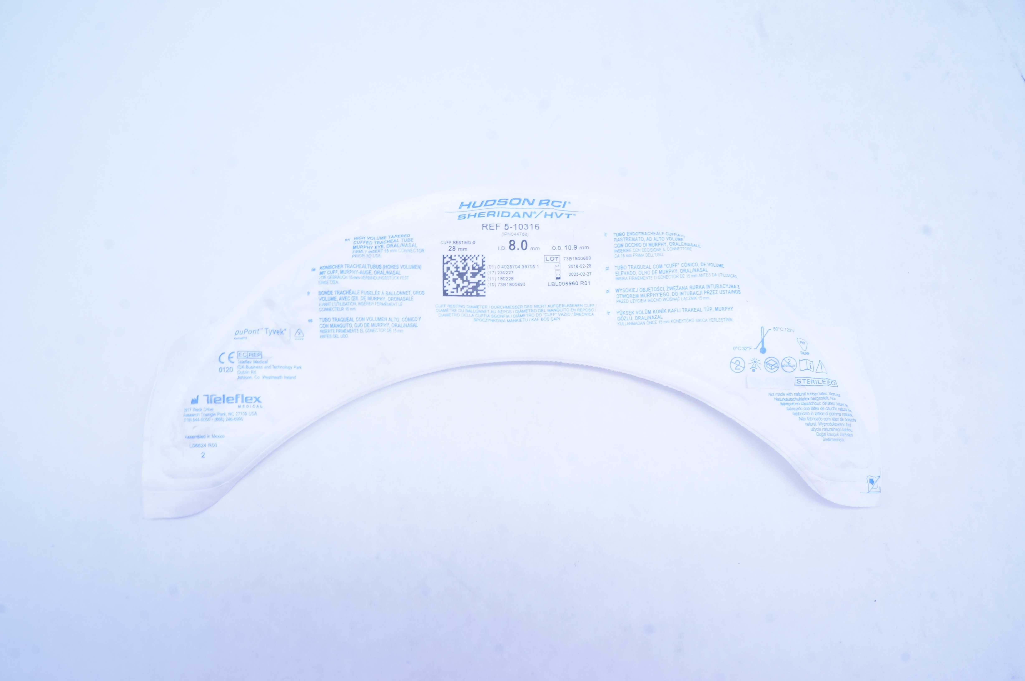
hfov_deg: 67.4
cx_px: 512
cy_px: 340
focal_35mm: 27
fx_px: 768
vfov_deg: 47.8
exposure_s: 1/10
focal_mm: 18
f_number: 16
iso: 400
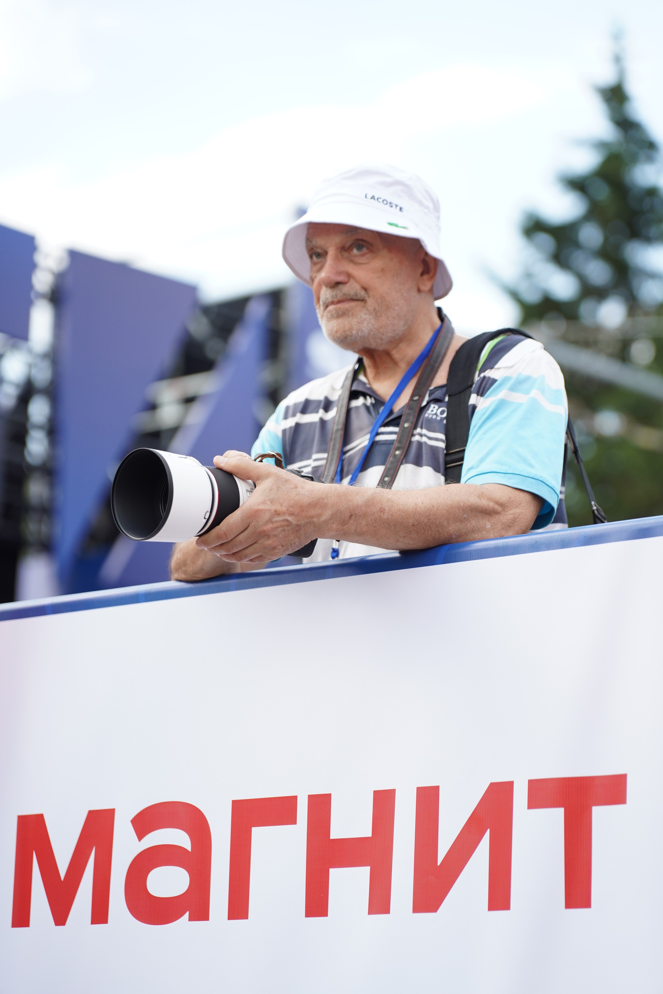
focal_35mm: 102
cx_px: 332
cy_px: 497
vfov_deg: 20.0
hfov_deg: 13.4
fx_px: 2818
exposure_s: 1/1250
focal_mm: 102
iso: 400
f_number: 2.8
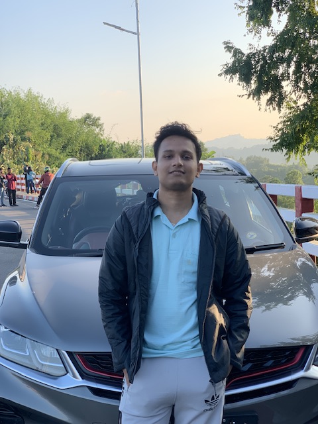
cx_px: 159
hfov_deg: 28.0
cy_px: 212
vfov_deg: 36.8
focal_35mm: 52
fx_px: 637
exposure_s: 1/146
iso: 16
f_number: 2.4
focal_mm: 6
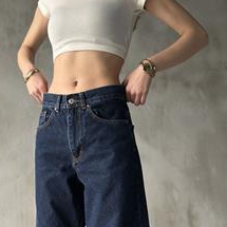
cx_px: 90
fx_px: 623
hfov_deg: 20.6
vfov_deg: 20.1
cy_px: 216
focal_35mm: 84
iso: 250
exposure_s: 1/60
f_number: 1.78
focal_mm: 6.86
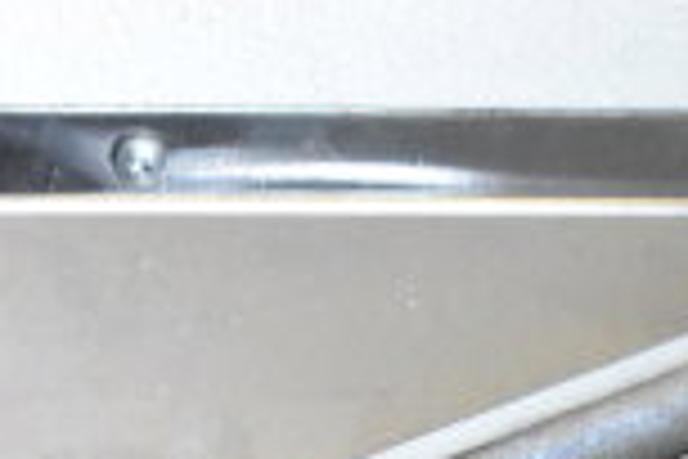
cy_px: 758
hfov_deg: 11.7
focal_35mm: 173
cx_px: -40
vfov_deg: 7.7
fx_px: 3306
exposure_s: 1/200
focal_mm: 29
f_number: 7.1
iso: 6400
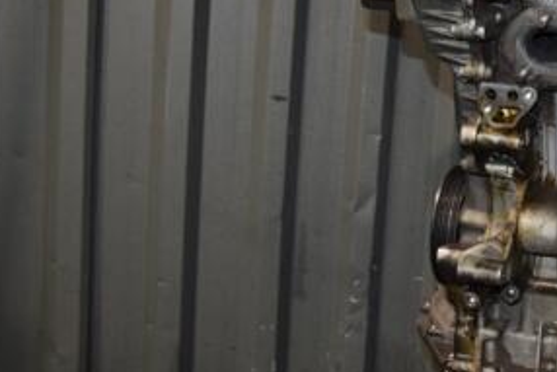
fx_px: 1022
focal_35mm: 66
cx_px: 571
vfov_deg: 20.6
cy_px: 150
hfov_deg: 28.4
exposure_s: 1/60
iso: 800
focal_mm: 21
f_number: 5
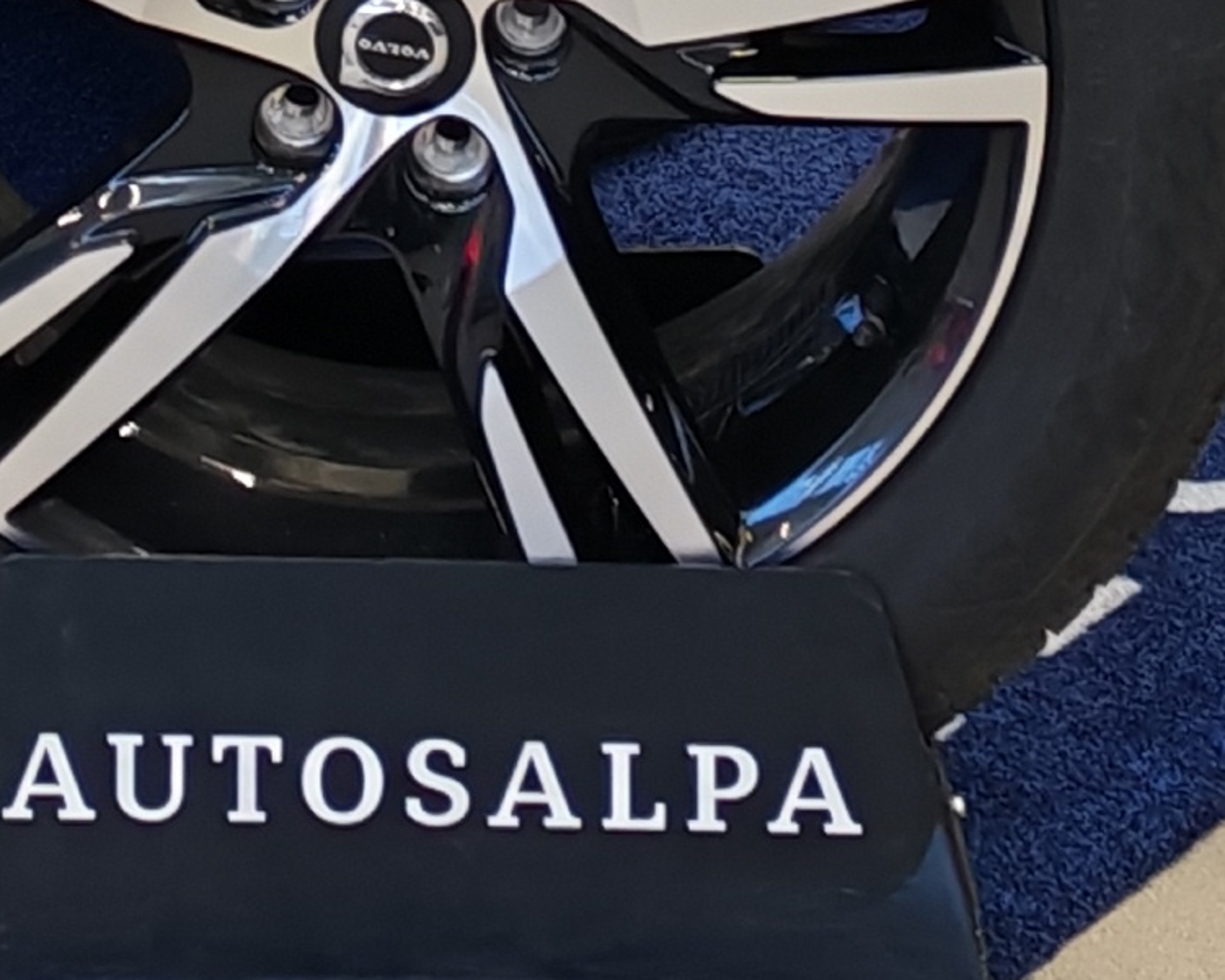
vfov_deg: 8.7
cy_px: -1179
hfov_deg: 11.7
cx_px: 282
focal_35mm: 165
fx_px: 5983
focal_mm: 6.12
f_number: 1.9
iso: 200
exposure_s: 1/100
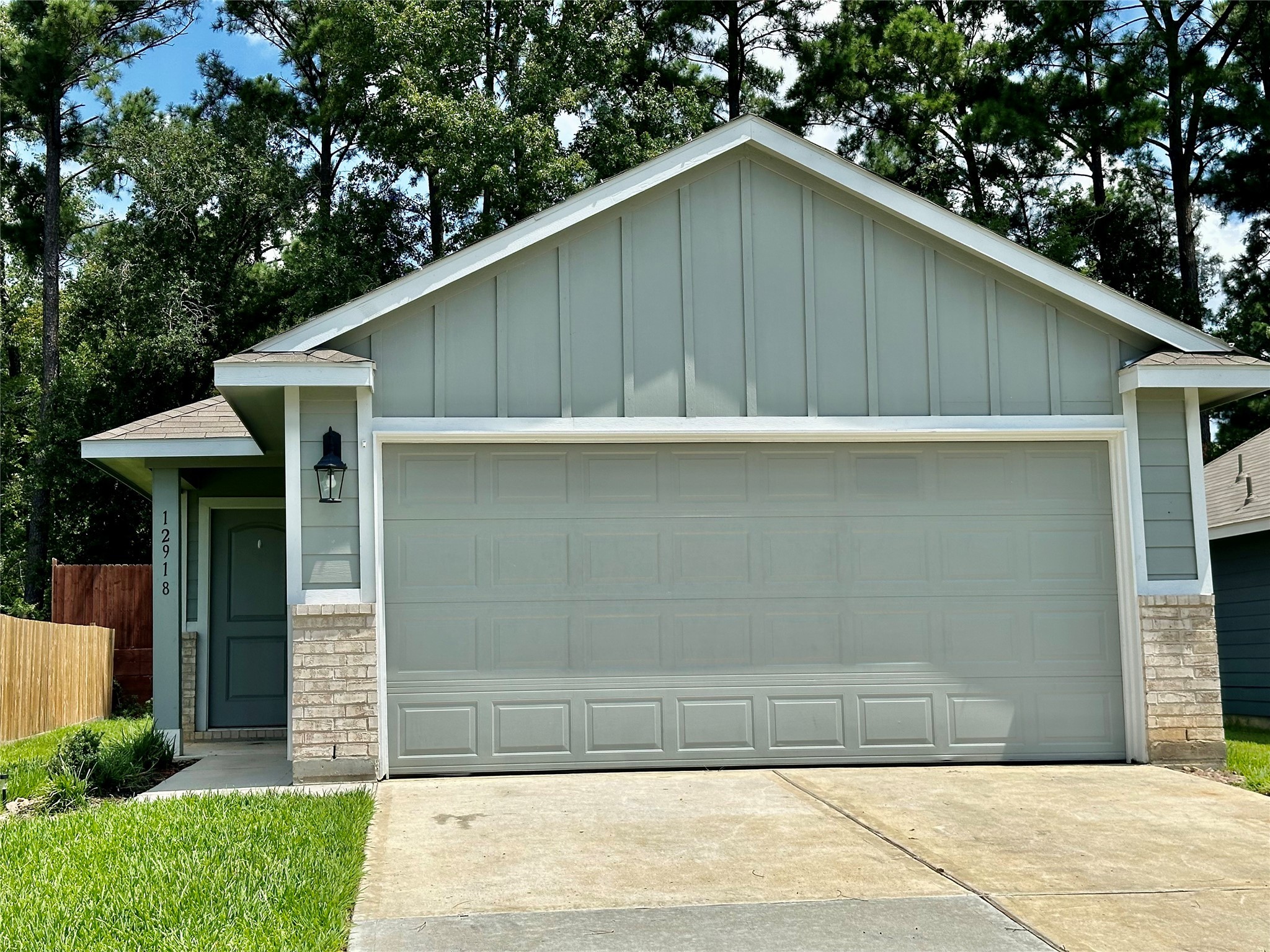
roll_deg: +0.8
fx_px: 1761
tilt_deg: +7.4
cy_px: 476
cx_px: 635
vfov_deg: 30.3
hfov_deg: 39.7
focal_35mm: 48
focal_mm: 6.86
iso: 64
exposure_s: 1/4367
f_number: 1.78
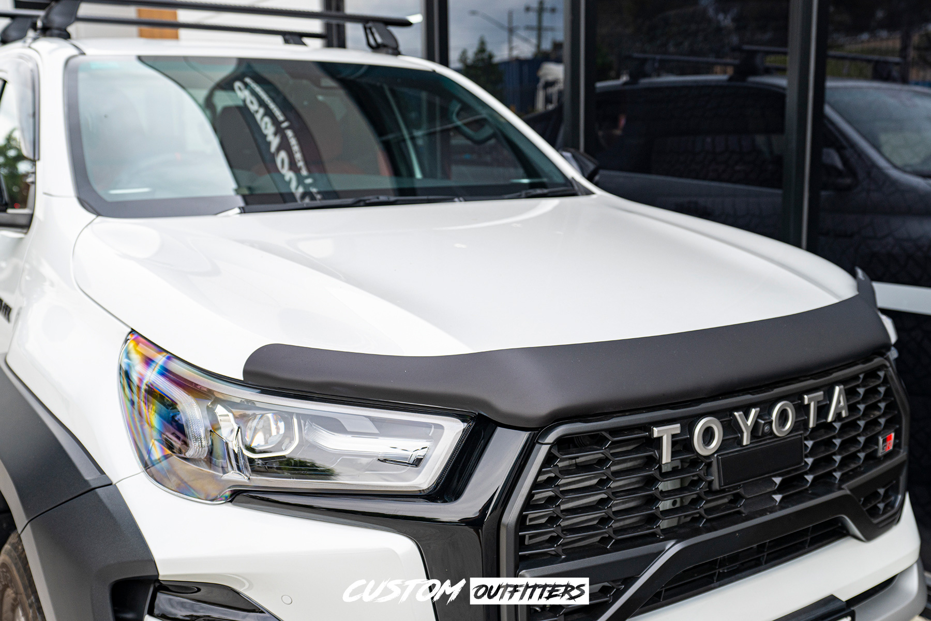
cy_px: 310
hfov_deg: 57.2
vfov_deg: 40.0
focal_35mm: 33
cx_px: 466
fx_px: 853
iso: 160
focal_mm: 33
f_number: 4
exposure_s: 1/60
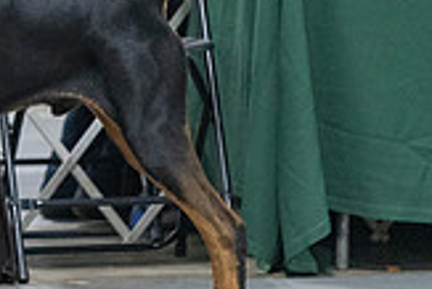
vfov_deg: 2.0
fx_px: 8467
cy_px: -57
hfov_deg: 2.9
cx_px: -85
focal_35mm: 705
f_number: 2.8
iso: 6400
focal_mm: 198
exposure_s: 1/320
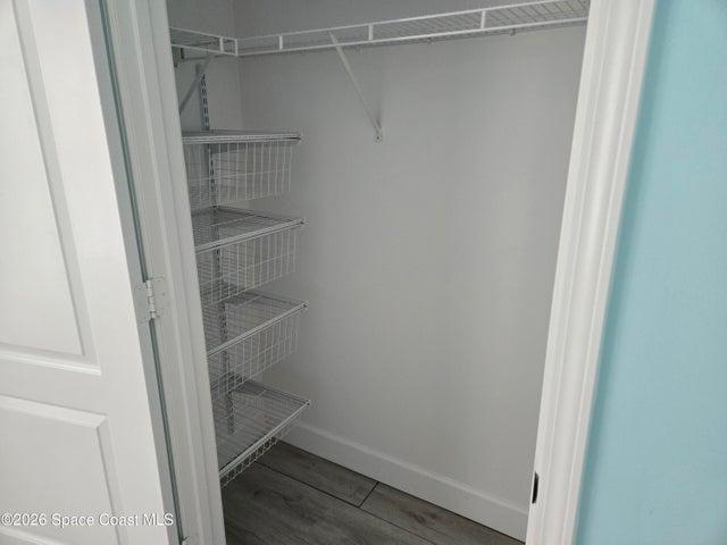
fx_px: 483
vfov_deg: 58.9
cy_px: 272
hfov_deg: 73.9
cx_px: 364
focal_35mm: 23
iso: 640
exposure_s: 1/120
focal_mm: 5.4
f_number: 1.8
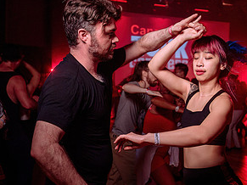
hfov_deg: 36.6
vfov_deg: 29.1
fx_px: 357
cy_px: 93
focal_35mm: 50
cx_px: 206
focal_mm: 24
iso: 800
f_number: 2.8
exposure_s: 1/60
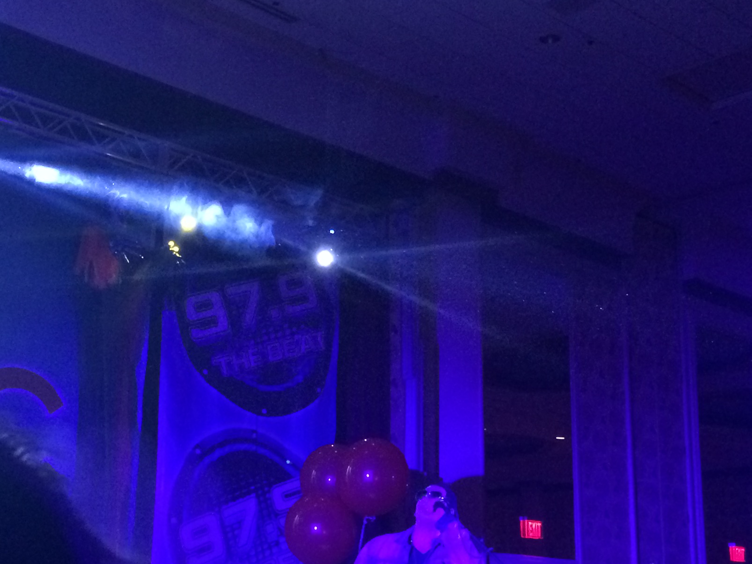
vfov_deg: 24.7
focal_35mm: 59
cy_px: 369
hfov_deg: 32.6
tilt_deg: +11.9
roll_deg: -1.0
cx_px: 300
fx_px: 1282
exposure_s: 1/15
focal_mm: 4.15
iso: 400
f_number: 2.2
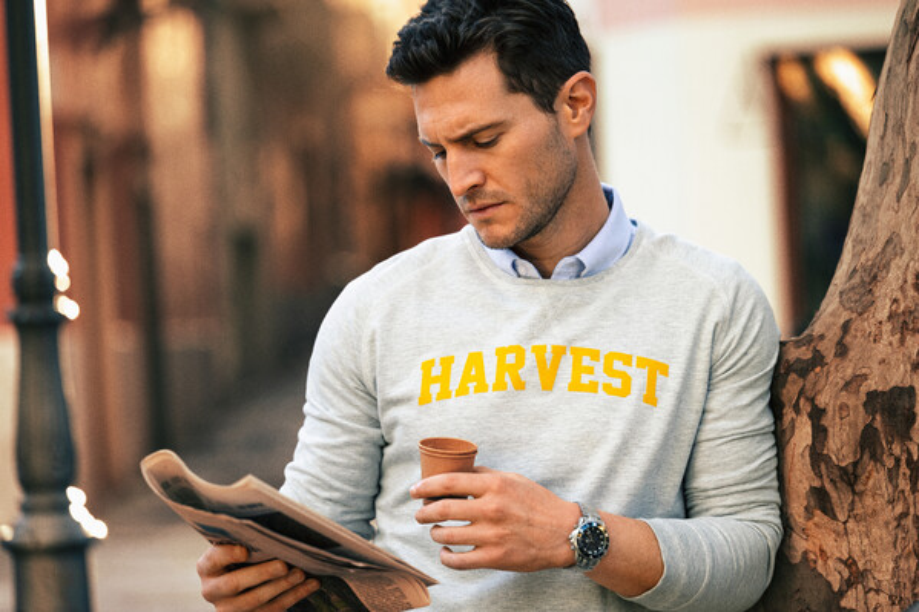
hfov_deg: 17.1
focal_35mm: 120
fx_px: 3062
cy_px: 306
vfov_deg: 11.4
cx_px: 460
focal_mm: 120
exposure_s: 1/250
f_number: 2.8
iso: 400
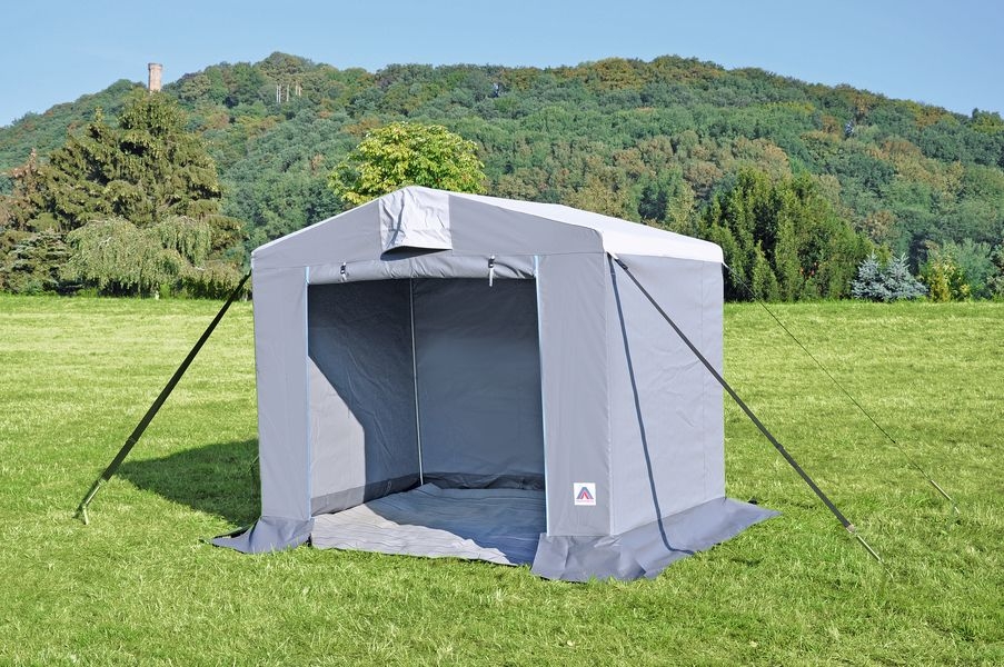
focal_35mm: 52
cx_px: 502
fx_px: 1463
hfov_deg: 37.9
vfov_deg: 25.7
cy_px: 334
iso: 200
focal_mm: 35
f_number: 9
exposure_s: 1/320
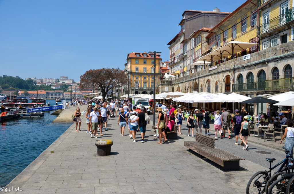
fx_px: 269
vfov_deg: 39.8
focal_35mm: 33
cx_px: 147
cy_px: 97
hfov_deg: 57.3
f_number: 7.1
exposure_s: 1/800
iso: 100
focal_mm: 22
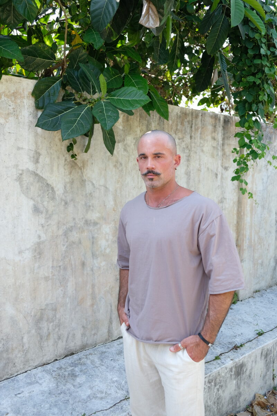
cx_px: 138
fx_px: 358
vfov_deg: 60.3
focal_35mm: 31
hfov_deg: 42.3
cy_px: 208
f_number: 3.2
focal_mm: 20.5
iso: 250
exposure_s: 1/400
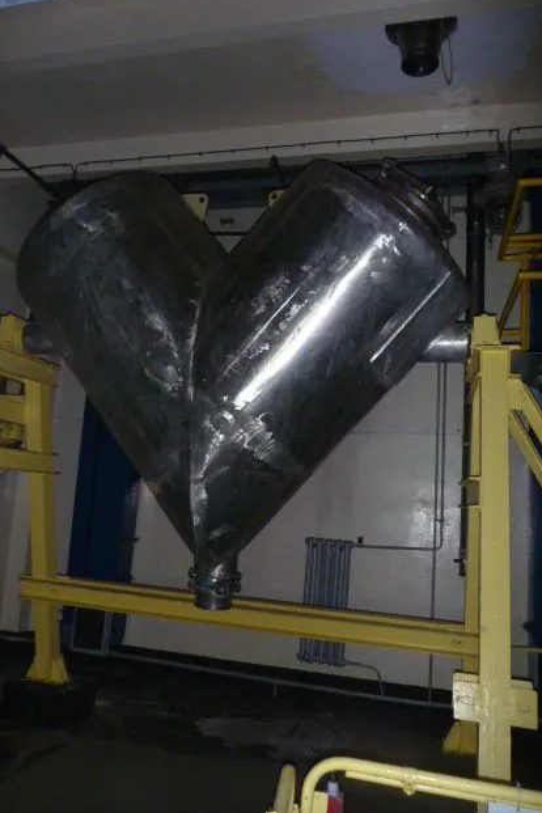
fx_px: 677
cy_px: 402
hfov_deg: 43.5
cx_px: 230
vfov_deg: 61.9
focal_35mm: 30
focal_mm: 4.9
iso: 400
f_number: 3.3
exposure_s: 1/8
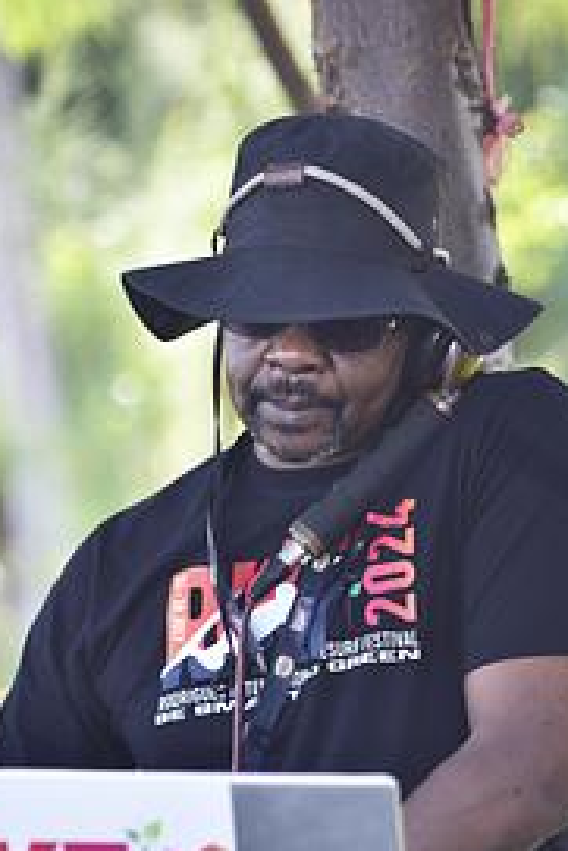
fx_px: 5932
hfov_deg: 5.5
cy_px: 524
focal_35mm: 251
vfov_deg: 8.2
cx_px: 249
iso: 400
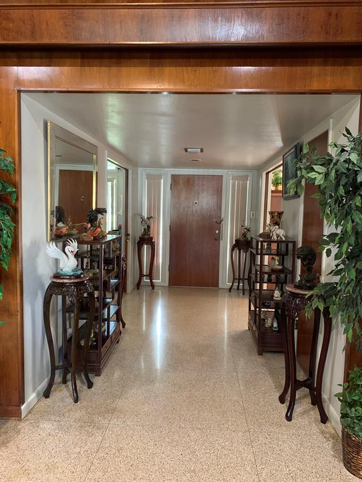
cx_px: 181
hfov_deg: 53.1
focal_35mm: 26
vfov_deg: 67.3
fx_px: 363
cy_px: 241
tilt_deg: -3.6
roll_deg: -1.2
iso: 400
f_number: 1.8
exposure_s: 1/30
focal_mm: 4.25
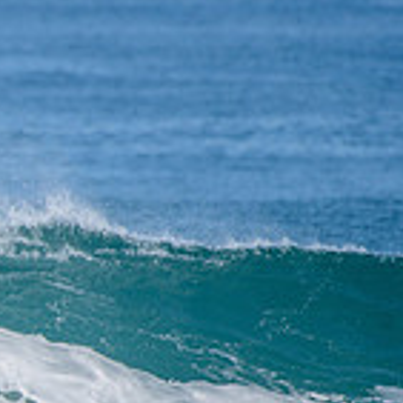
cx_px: -360
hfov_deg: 1.0
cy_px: 322
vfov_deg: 1.0
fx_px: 23076
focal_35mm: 1752
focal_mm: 500
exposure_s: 1/2000
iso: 160
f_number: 5.6
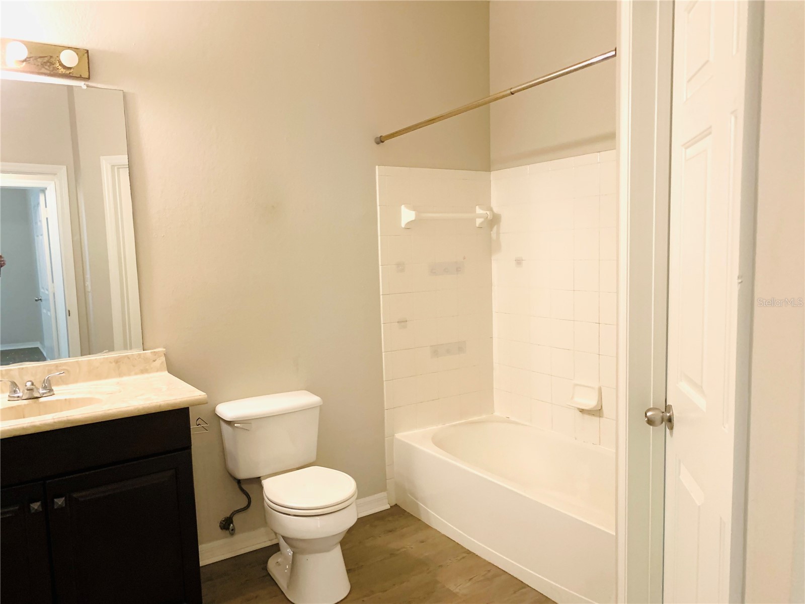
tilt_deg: -8.0
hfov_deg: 67.3
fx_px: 605
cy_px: 302
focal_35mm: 26
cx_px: 402
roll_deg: +4.0
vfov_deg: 53.1
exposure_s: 1/60
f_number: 1.8
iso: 250
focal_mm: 4.25
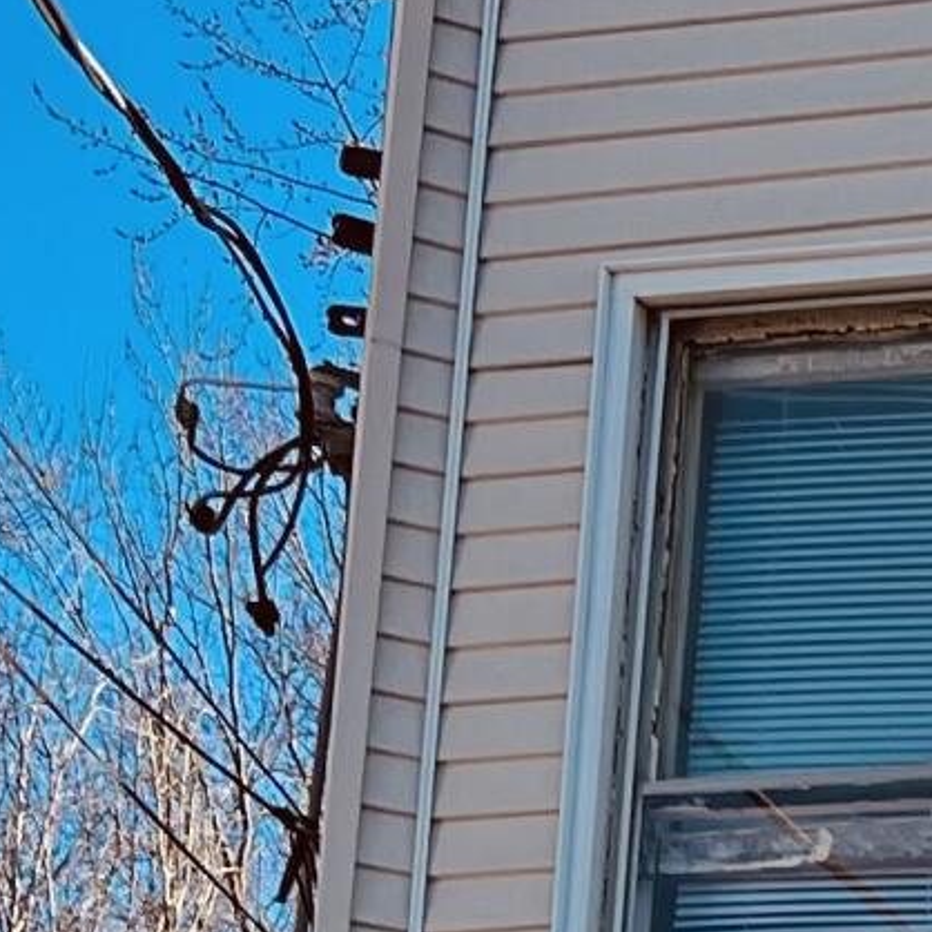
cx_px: 2140
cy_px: 2248
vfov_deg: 9.4
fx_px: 5026
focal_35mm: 165
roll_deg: -1.7
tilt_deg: +9.8
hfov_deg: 9.5
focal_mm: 5.7
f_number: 1.5
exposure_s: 1/1575
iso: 50
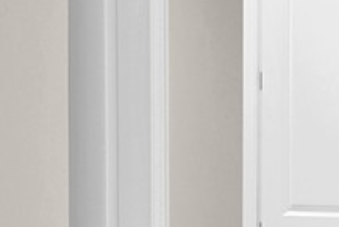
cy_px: 219
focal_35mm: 90
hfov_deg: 17.8
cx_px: 623
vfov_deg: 15.0
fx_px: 848
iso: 140
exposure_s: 1/20
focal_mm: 12
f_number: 3.5
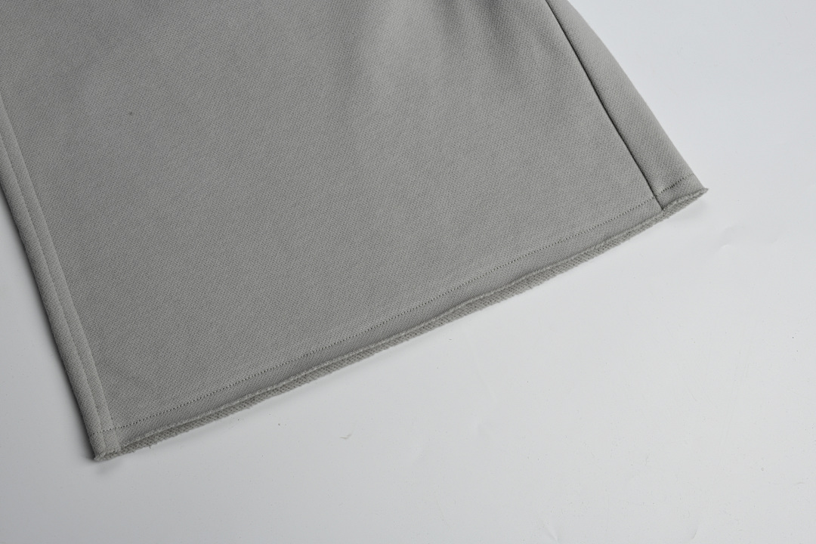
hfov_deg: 39.6
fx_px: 1133
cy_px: 272
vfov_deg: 27.0
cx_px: 408
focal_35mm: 50
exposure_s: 1/100
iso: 100
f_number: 16
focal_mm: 50
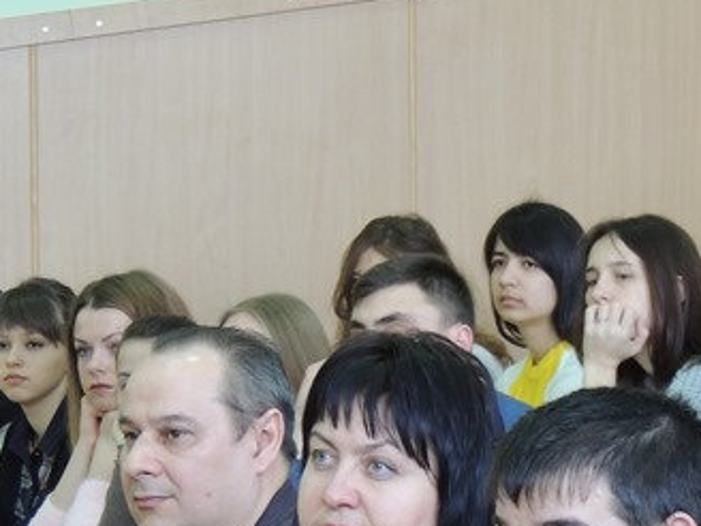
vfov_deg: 5.8
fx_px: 5184
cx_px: 507
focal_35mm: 256
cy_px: 513
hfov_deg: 7.7
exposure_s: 1/25
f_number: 4.2
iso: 400
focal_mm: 18.7
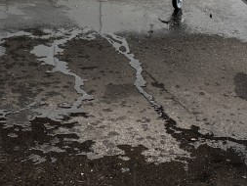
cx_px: 107
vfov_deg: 15.0
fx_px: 692
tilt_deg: -17.1
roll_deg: -2.3
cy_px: -1
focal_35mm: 97
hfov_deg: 20.2
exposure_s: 1/238
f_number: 1.78
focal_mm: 6.86
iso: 64
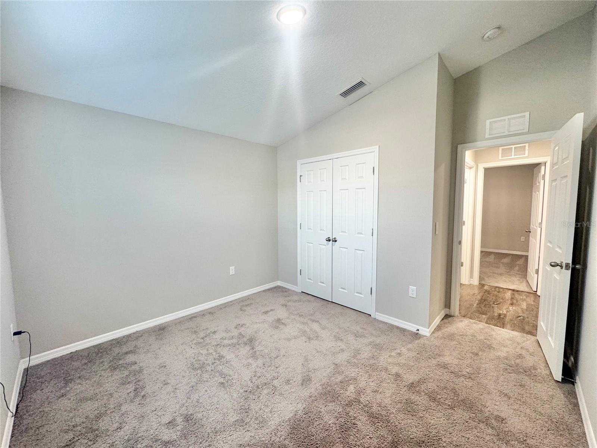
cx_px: 298
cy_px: 224
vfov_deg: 85.7
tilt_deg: -4.5
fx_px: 241
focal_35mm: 14
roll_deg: +0.4
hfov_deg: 102.1
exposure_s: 1/60
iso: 160
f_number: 2.2
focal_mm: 2.22
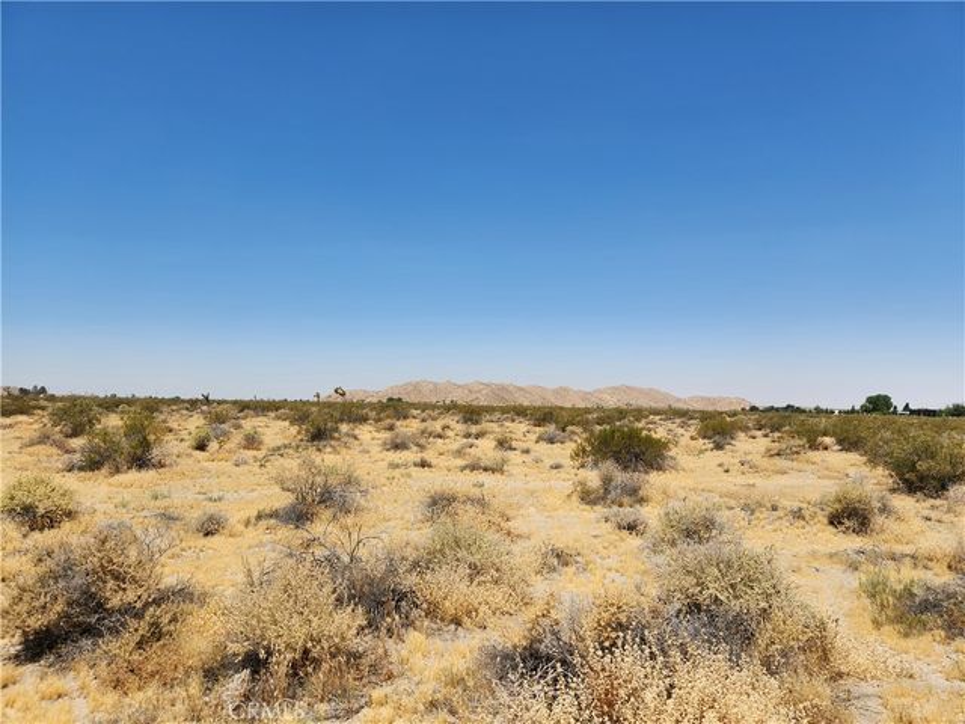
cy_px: 362
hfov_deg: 73.9
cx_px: 482
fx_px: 641
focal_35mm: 23
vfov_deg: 58.9
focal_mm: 5.4
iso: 20
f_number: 1.8
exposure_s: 1/2517
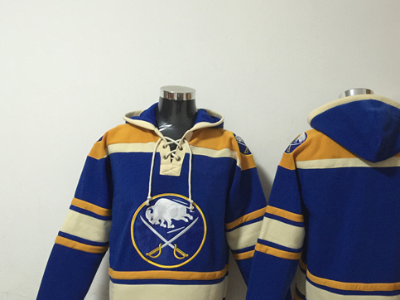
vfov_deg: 36.8
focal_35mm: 39
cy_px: 167
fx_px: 451
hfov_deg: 47.2
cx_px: 264
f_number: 2.2
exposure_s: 1/10
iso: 125
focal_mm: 4.15
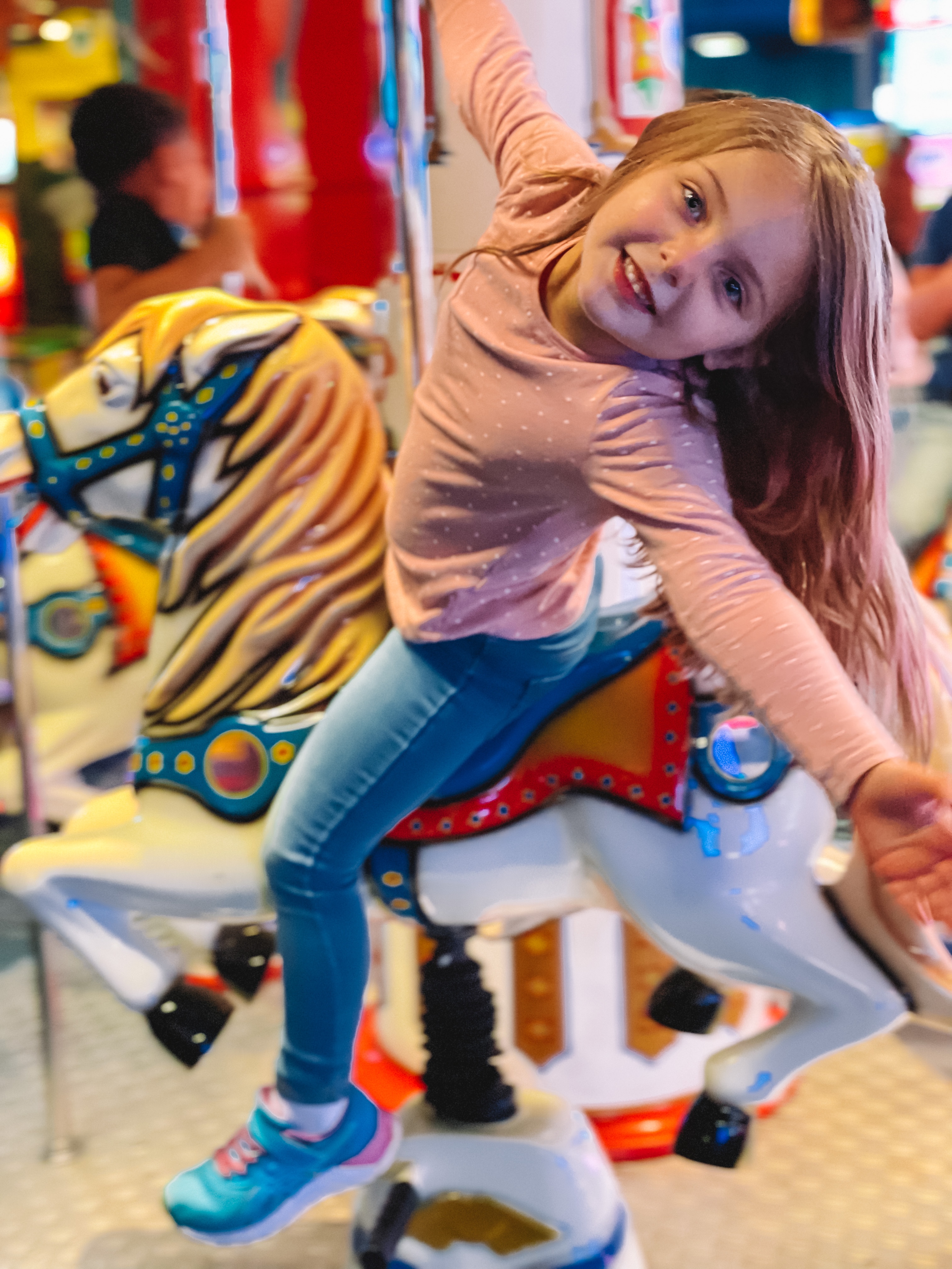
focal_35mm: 52
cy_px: 634
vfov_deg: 36.8
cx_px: 476
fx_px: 1907
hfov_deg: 28.0
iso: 400
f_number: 2
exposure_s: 1/35
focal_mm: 6
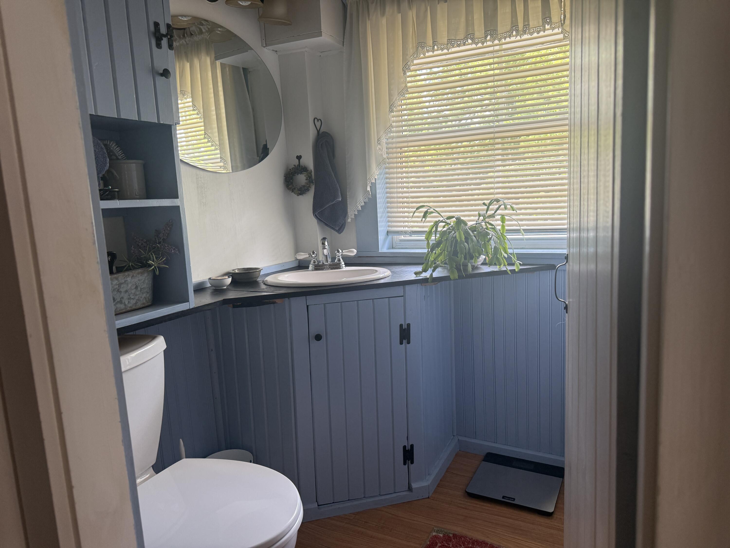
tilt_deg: -8.1
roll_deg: +3.1
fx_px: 506
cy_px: 274
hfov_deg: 71.6
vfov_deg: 56.8
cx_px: 365
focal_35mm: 24
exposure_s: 1/121
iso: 125
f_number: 1.78
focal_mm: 6.76
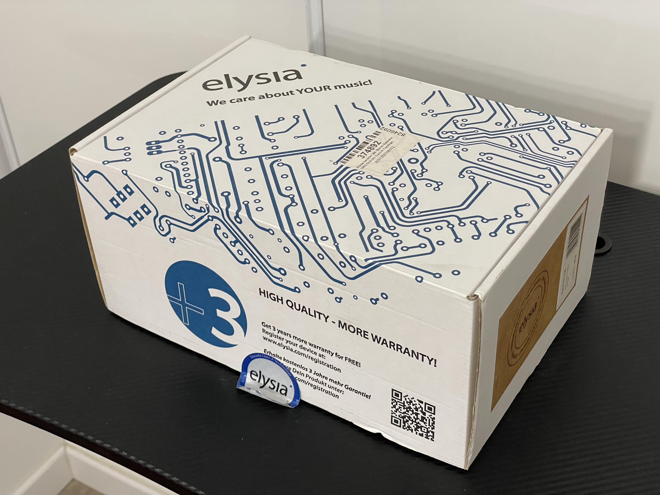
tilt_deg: -37.9
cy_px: 248
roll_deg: +4.2
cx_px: 330
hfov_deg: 36.8
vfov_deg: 28.0
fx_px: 991
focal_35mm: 52
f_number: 2
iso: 200
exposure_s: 1/81
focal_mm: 6
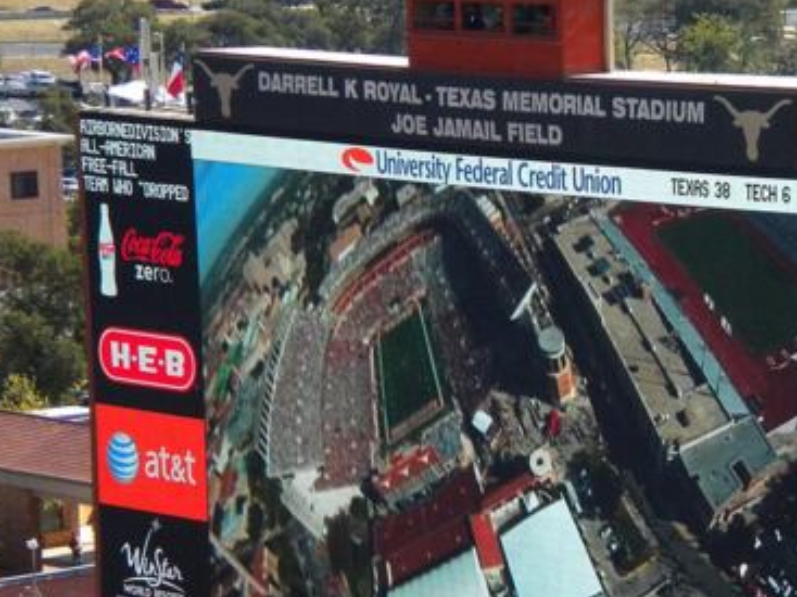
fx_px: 4212
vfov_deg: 8.1
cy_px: 480
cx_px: 593
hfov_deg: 10.8
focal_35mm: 183
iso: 207
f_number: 5.9
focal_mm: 18.9
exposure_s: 1/500
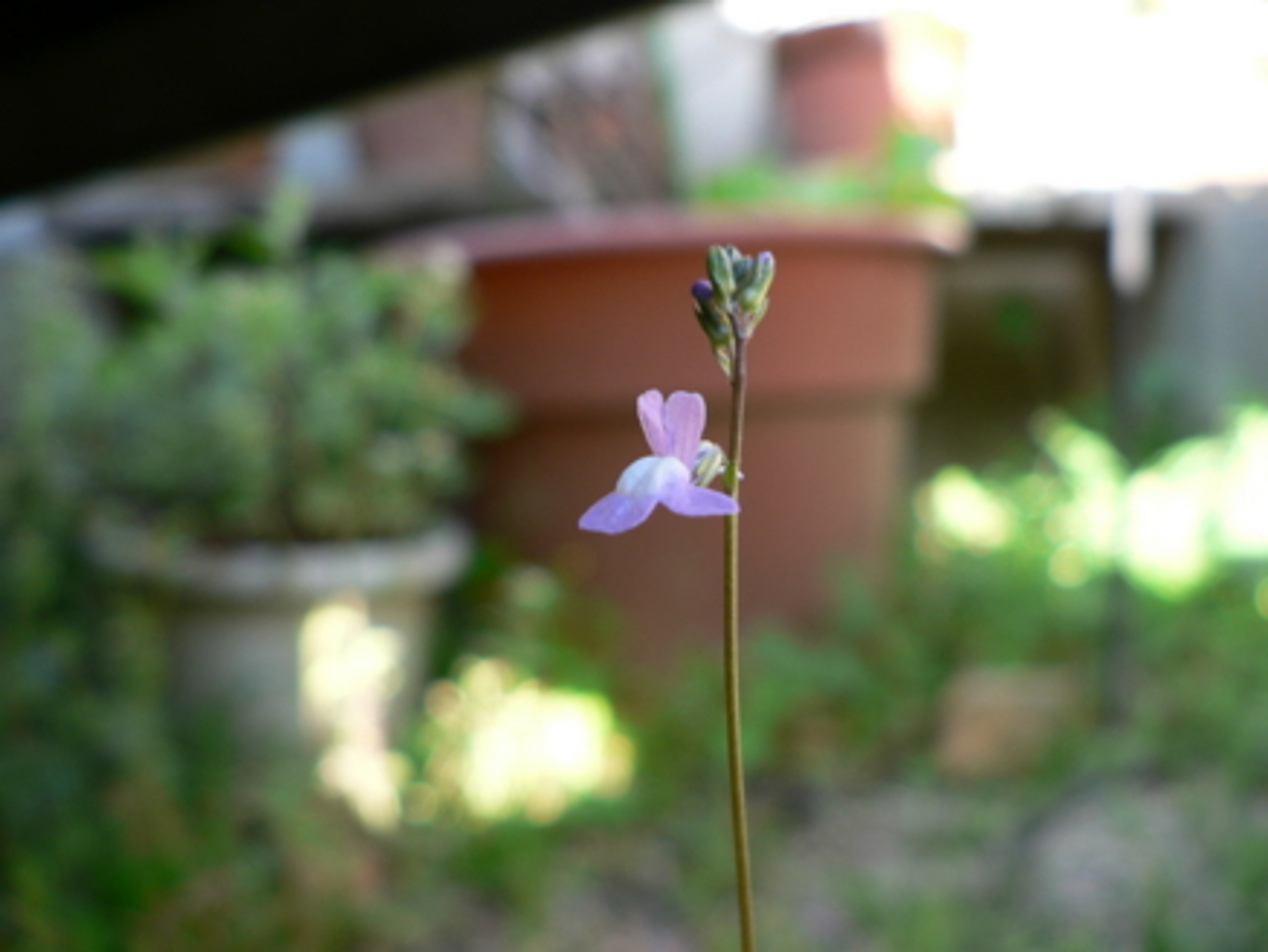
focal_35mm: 37
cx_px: 620
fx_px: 1356
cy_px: 480
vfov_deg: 38.7
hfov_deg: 50.1
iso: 80
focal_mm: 6
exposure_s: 1/40
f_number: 2.8
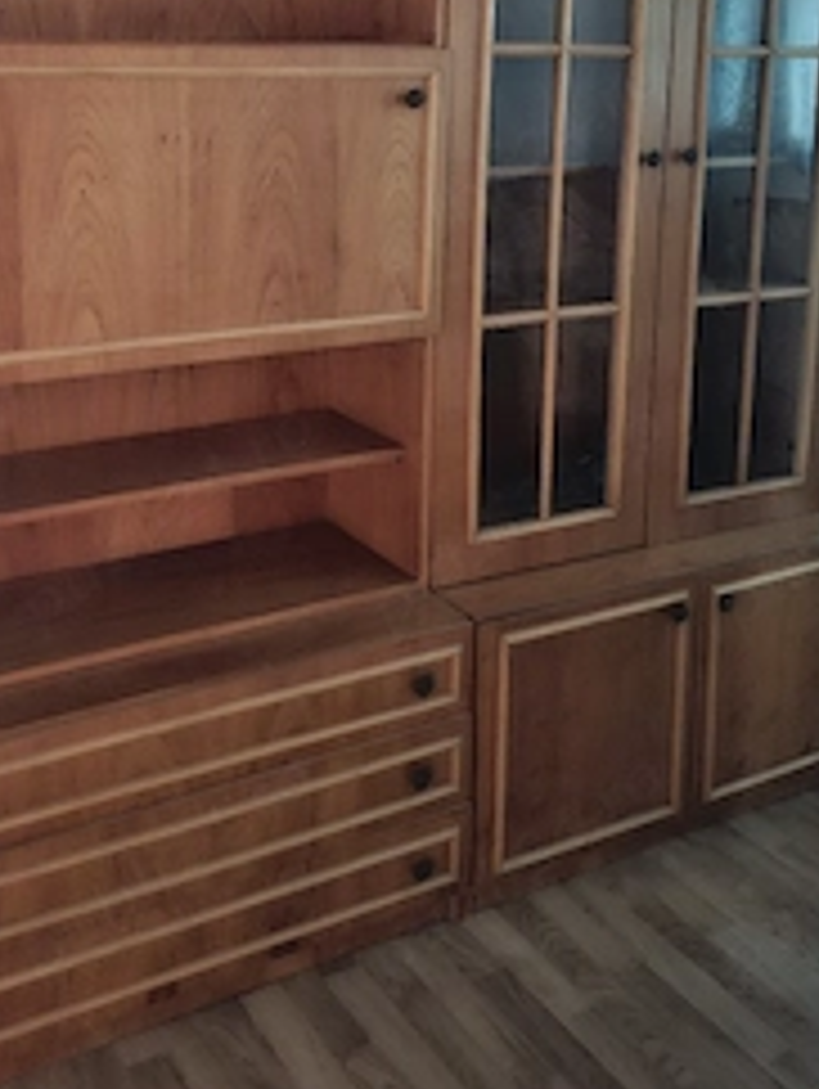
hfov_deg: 37.3
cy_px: 220
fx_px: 1197
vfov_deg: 46.4
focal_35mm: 38
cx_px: 256
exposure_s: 1/8
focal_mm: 5.54
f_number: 1.8
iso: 1600
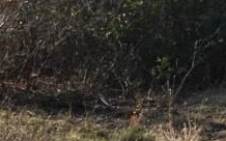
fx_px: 930
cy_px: 66
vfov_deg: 8.7
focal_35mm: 151
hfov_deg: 12.7
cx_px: 402
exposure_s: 1/640
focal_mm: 7.6
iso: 125
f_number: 2
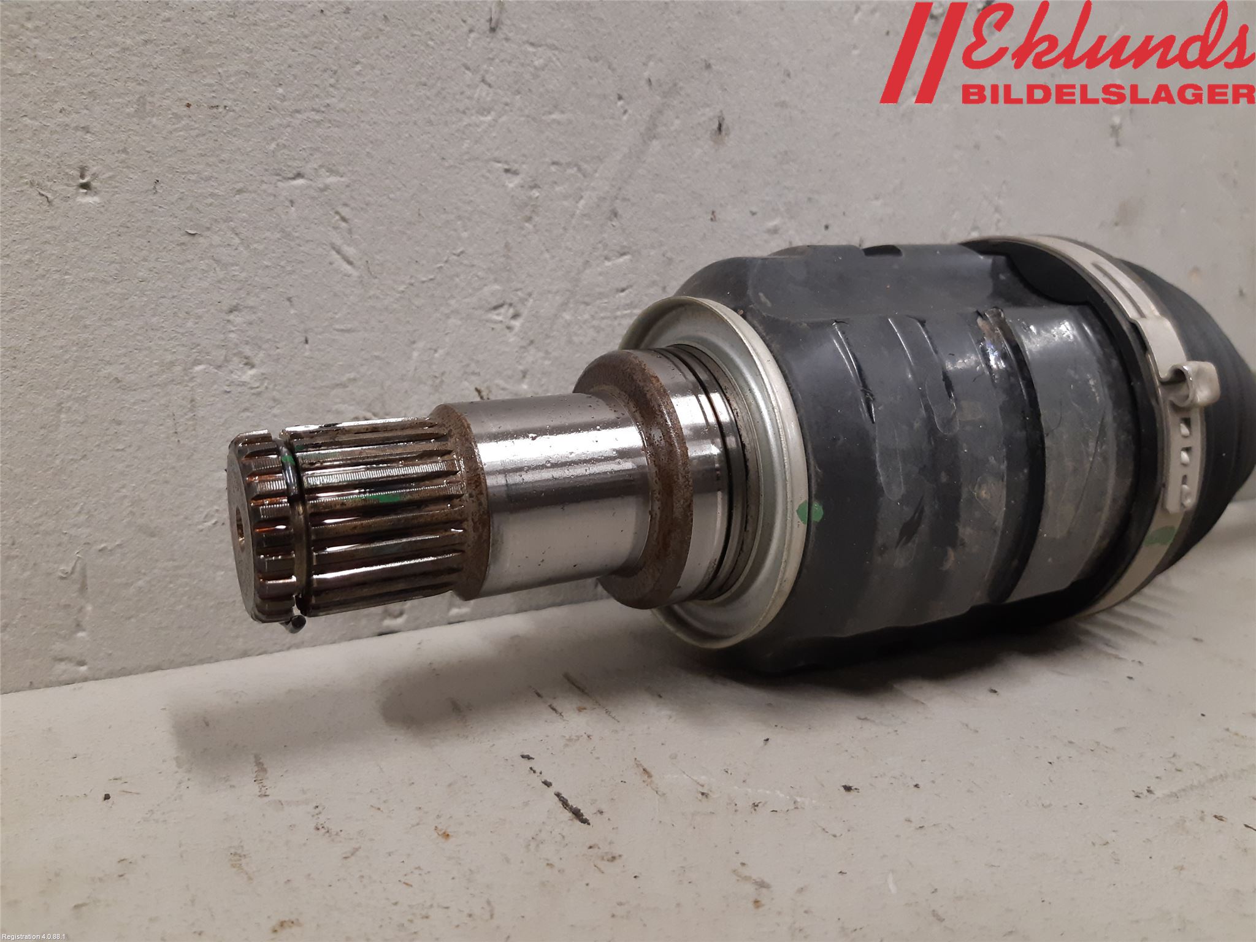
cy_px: 471
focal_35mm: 26
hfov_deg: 67.3
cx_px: 628
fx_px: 943
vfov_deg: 53.1
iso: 200
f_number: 1.7
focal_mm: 3.93
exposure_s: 1/50
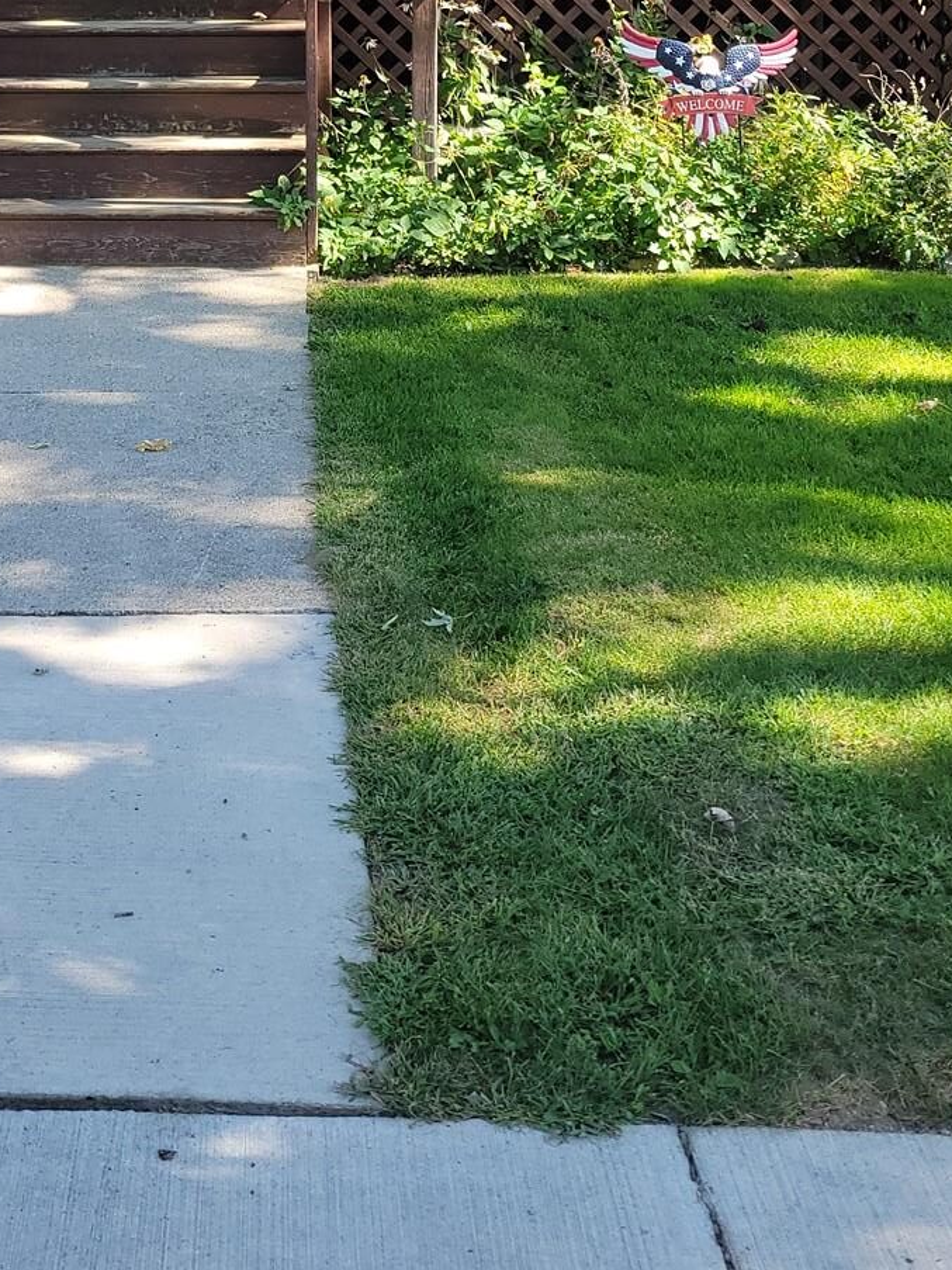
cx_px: 202
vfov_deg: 29.7
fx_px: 2164
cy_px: -101
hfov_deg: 24.4
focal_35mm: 59
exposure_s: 1/305
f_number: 1.8
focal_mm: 5.4
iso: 40
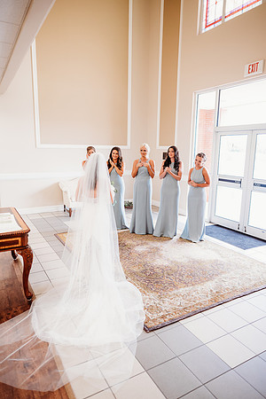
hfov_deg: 53.1
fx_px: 266
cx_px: 133
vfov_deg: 73.7
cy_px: 200
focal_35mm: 24
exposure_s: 1/160
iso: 640
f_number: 2.5
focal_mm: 24
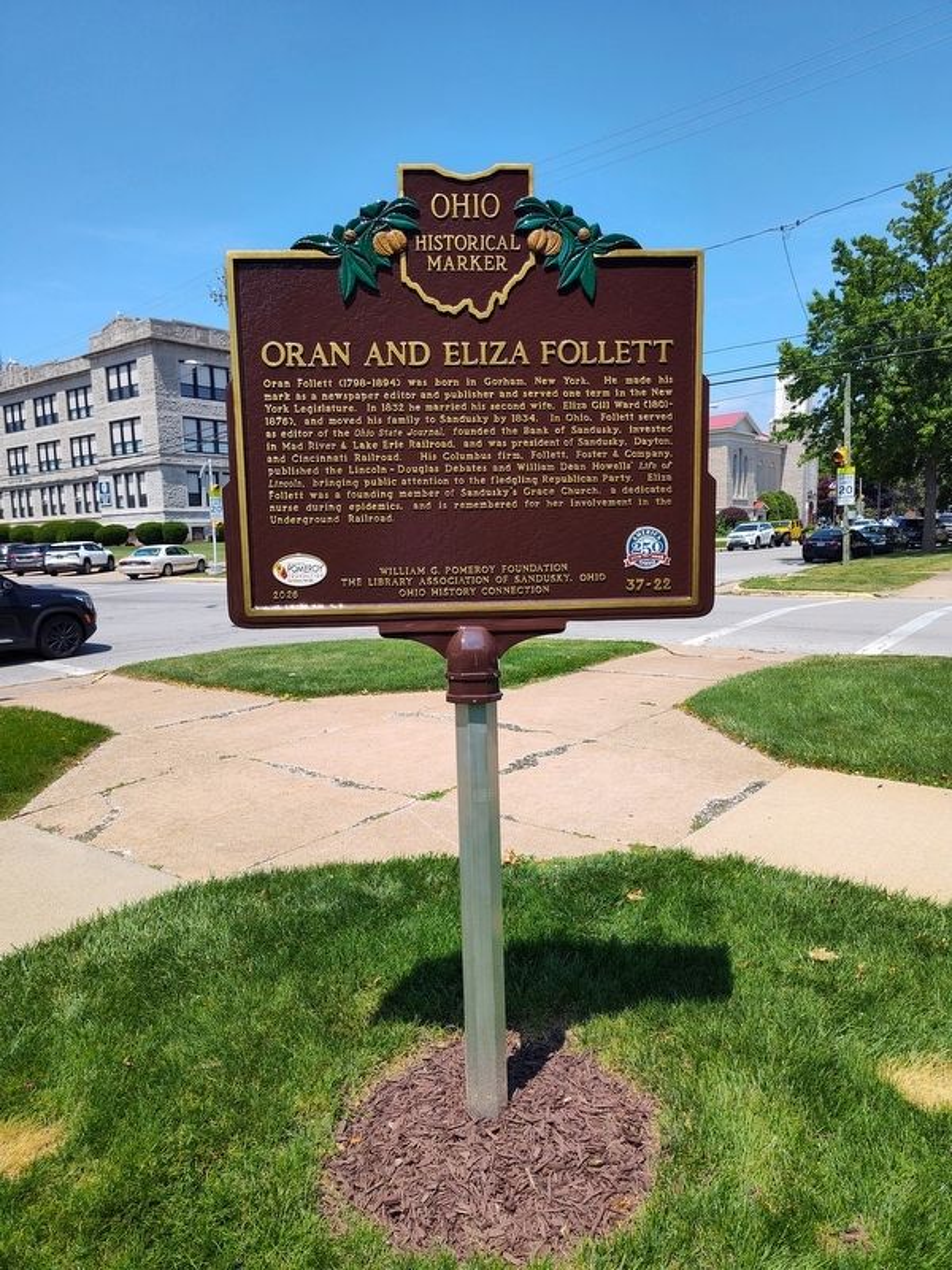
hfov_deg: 58.9
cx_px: 476
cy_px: 635
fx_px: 843
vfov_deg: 73.9
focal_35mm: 23
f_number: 1.8
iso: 100
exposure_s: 1/1320
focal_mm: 5.56
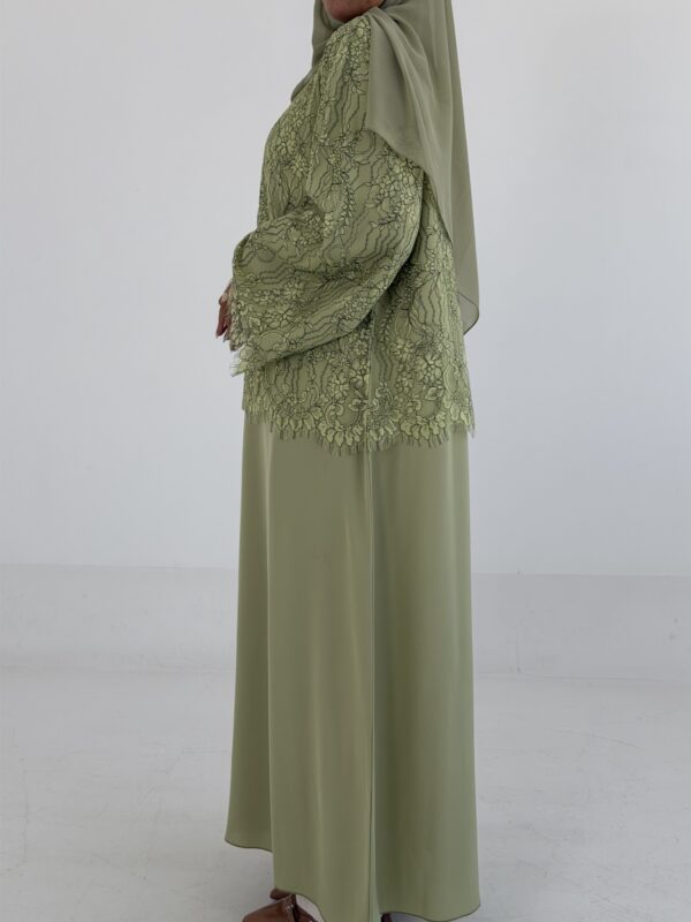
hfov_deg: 30.3
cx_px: 346
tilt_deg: -8.8
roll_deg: -0.3
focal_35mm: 48
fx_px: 1278
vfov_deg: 39.7
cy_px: 461
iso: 64
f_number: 1.78
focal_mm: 6.76
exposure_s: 1/342
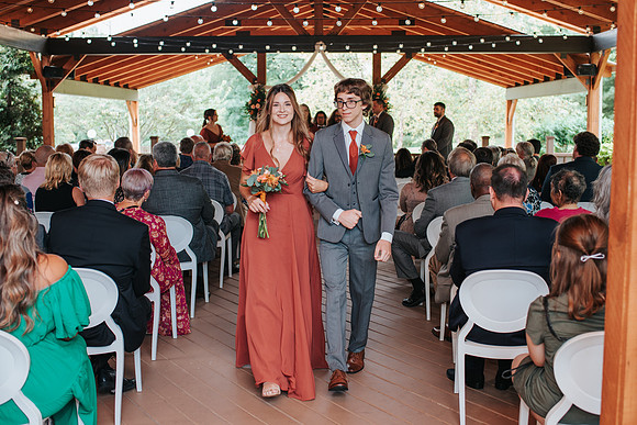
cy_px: 191
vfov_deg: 32.5
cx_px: 319
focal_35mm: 41
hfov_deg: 47.3
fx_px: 728
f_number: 3.2
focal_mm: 35
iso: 250
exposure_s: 1/125
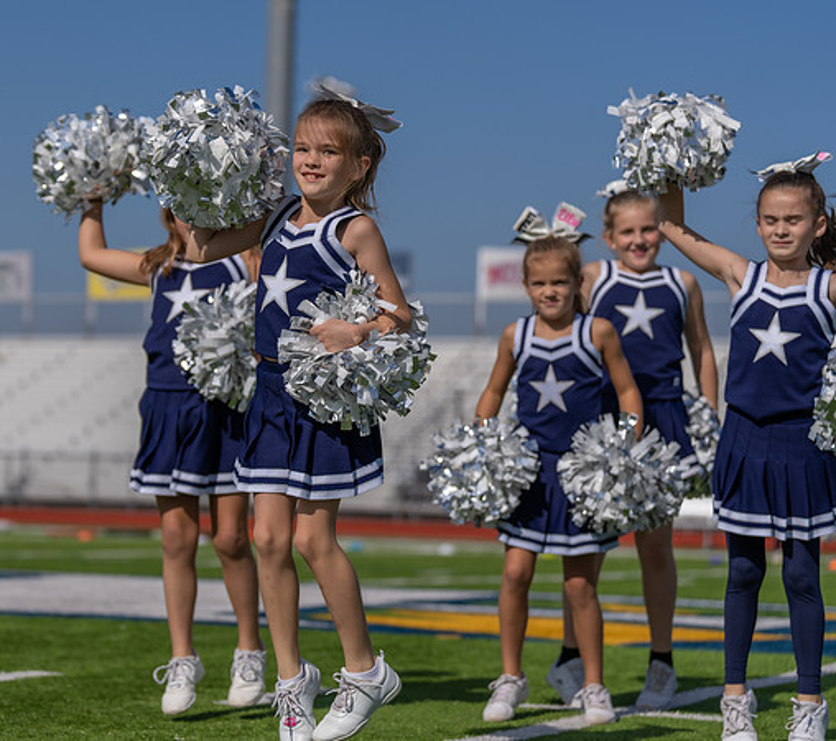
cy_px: 339
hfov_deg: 16.8
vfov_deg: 15.0
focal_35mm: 109
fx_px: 2816
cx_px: 232
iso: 100
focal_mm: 84
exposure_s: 1/4000
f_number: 2.8
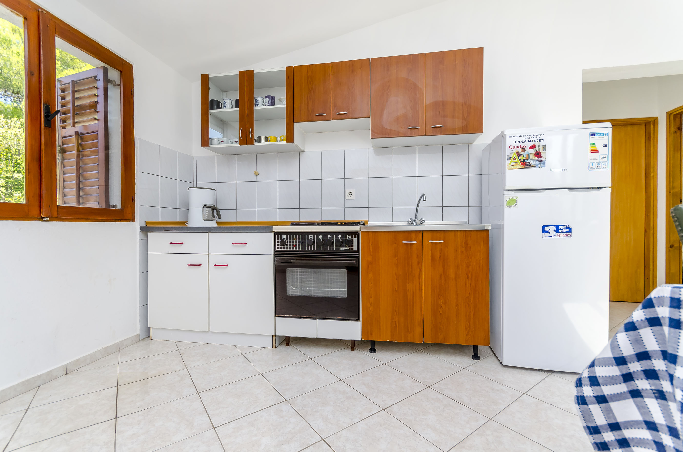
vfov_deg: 77.1
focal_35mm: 15
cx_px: 342
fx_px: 284
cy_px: 226
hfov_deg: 100.5
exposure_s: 1/100
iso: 250
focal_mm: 10
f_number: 8
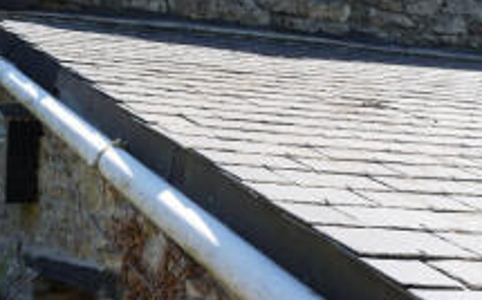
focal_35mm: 61
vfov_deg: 21.2
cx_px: 182
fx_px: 801
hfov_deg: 33.3
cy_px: 100
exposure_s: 1/100
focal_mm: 18
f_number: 7.1
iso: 100
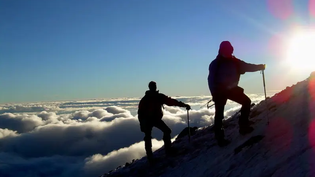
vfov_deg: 21.8
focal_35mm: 55
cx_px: 158
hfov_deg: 37.8
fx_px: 460
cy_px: 95
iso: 50
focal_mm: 8.3
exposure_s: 1/707
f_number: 5.1
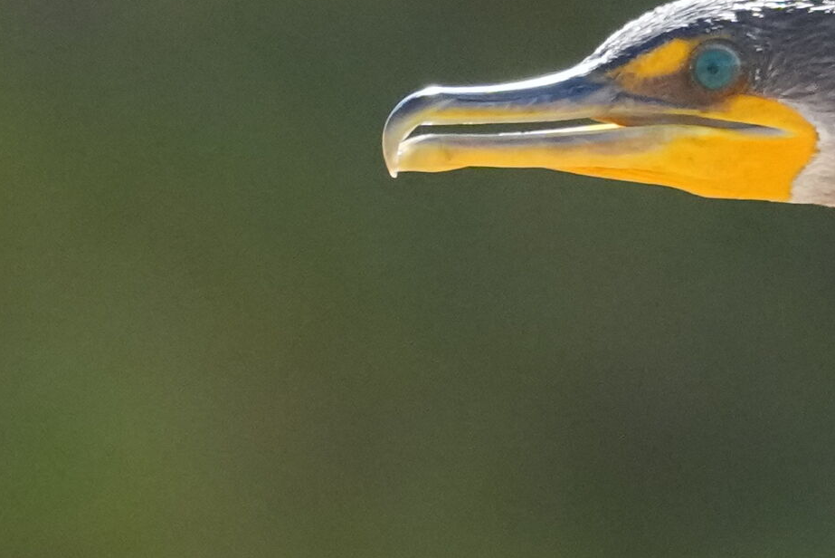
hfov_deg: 0.5
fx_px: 91177
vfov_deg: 0.4
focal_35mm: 3930
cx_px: 807
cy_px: -340
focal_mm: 560
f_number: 6.3
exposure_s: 1/3200
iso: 5000
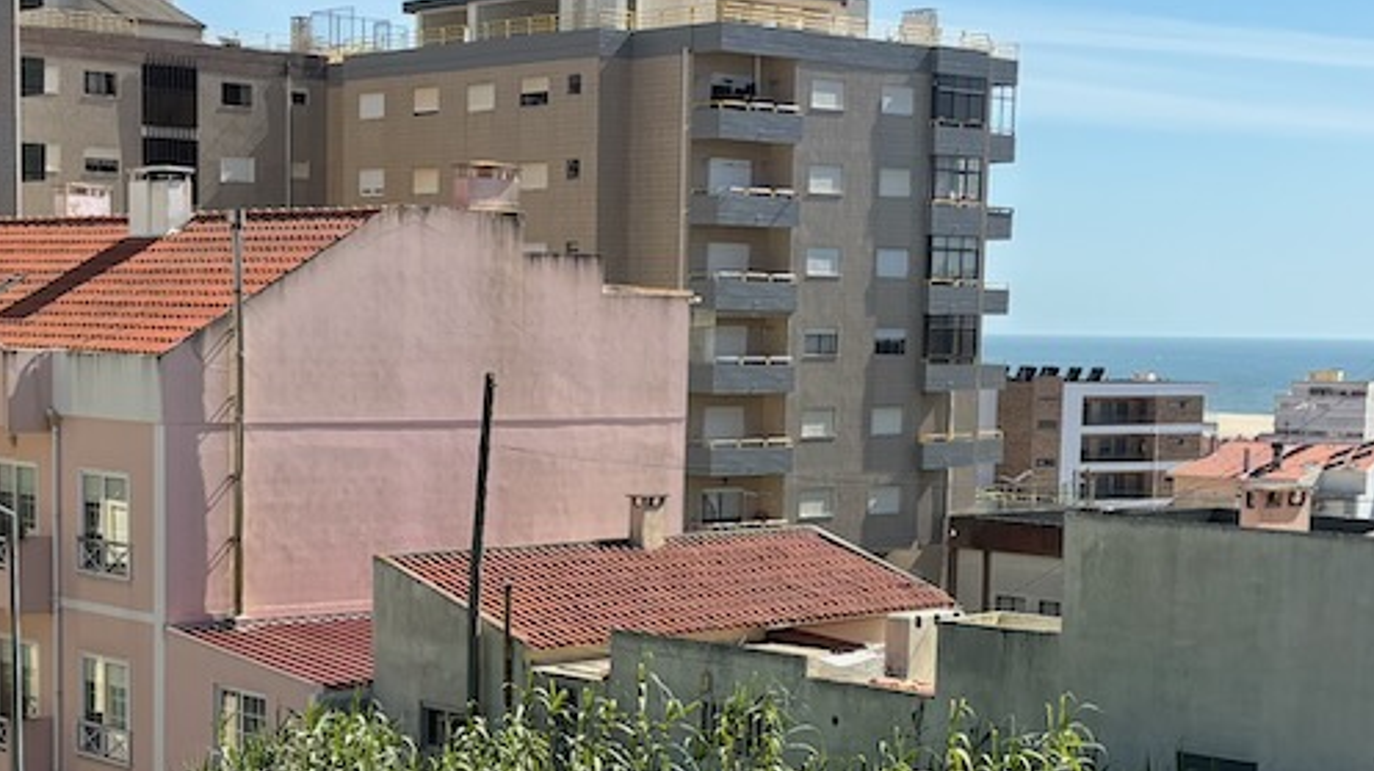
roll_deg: -1.3
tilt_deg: -6.7
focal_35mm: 73
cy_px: 602
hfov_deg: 29.0
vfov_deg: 16.4
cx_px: 600
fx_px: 2658
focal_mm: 5.96
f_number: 1.6
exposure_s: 1/3650
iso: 50
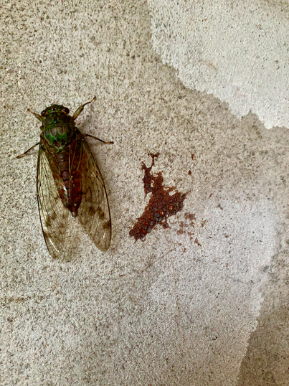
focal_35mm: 29
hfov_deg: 48.2
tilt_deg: +2.9
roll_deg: -0.6
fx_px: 323
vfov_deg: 61.7
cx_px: 143
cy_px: 200
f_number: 1.8
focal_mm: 4.25
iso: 400
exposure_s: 1/30
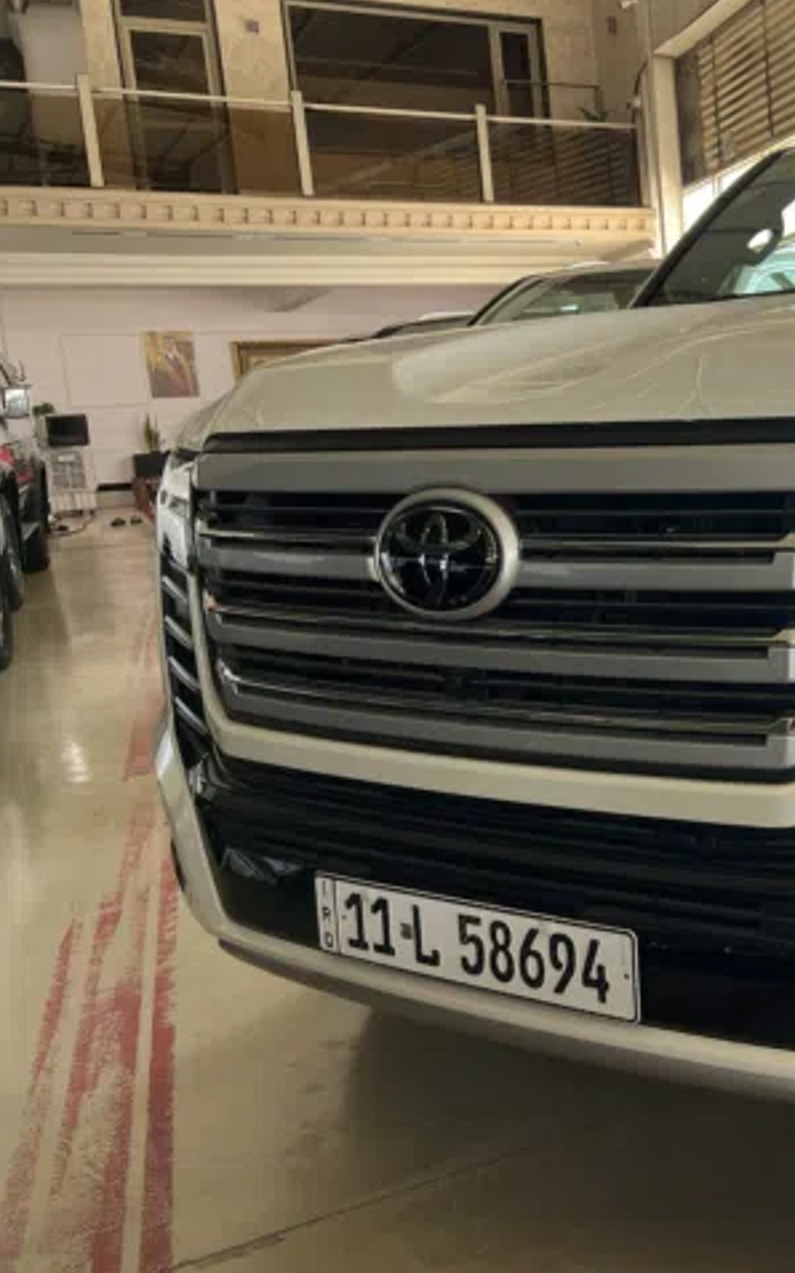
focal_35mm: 37
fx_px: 1283
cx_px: 819
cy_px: 635
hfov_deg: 31.5
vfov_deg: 52.8
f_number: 1.5
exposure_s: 1/121
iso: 40
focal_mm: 5.7
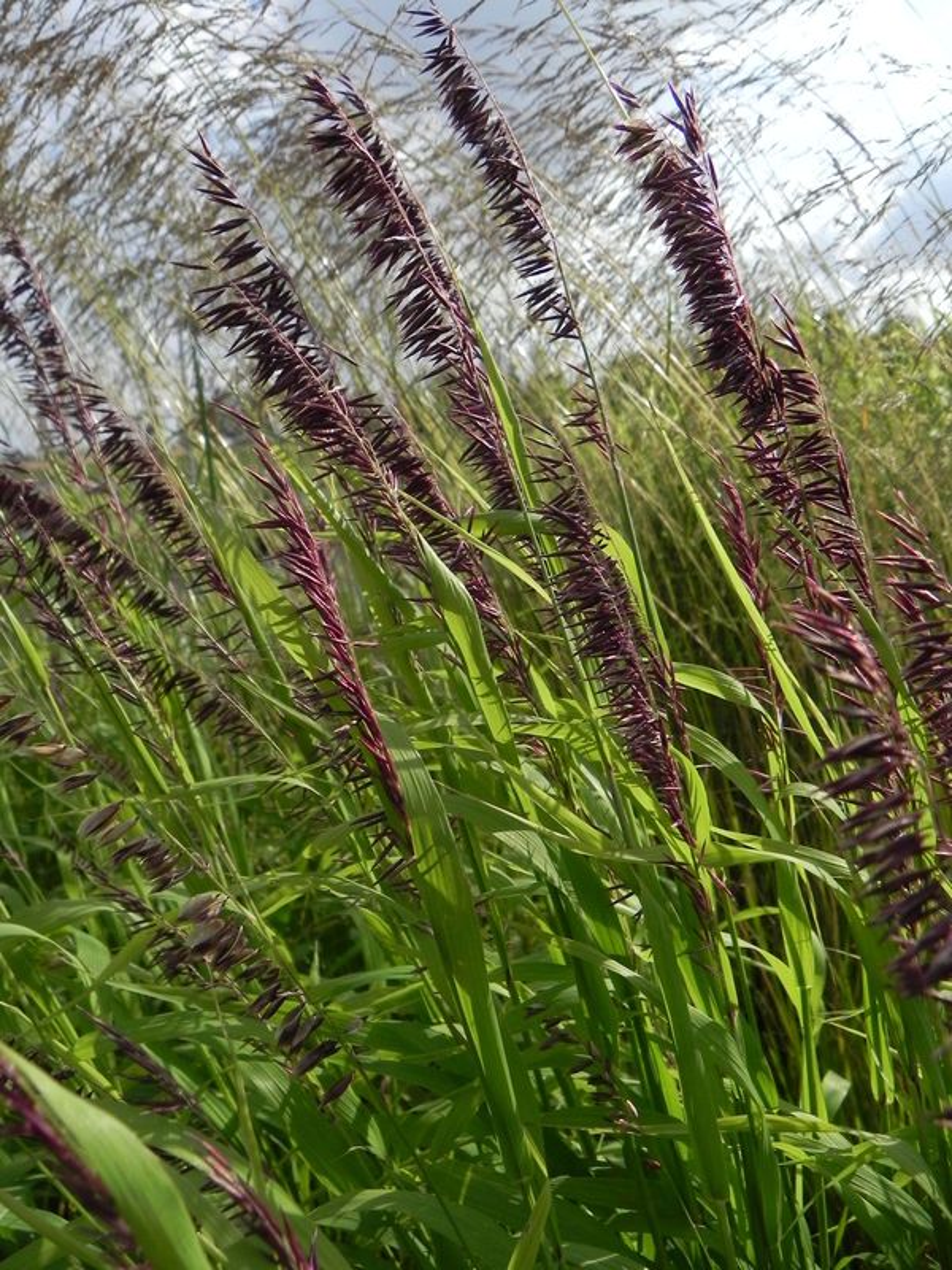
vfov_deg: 67.3
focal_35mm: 26
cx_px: 476
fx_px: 953
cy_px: 635
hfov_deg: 53.1
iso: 160
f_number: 3.5
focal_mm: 4.6
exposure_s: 1/2000
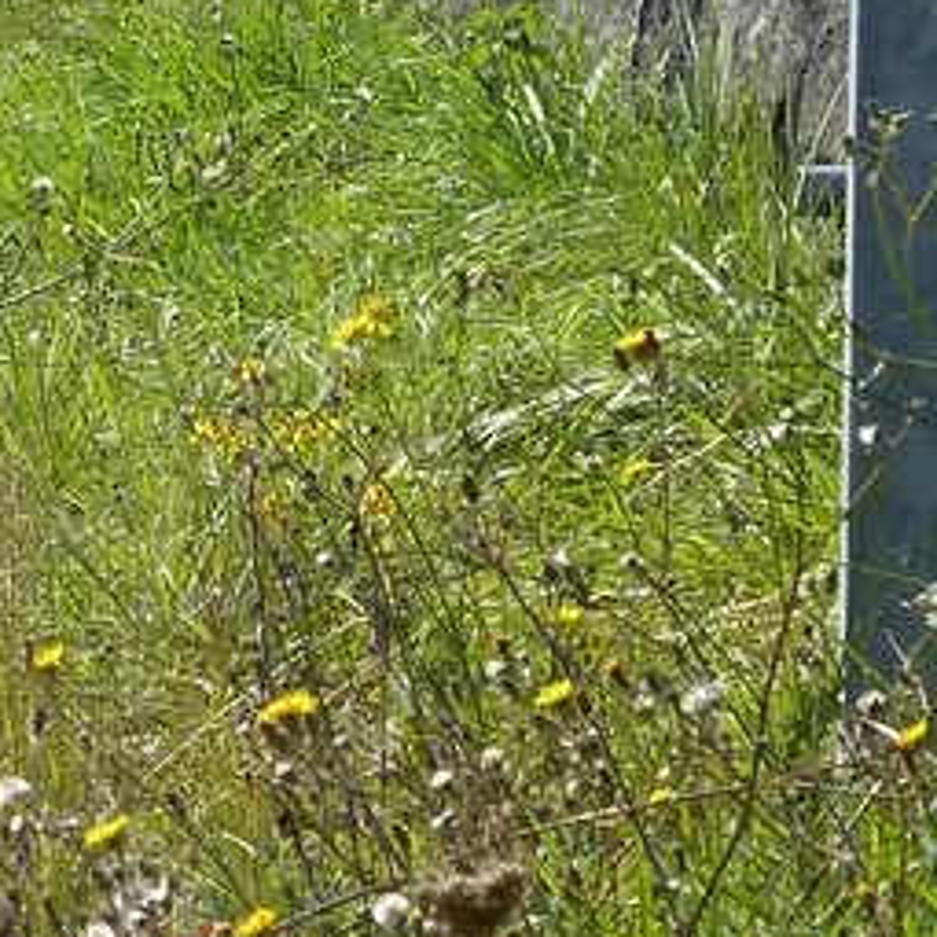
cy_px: -15
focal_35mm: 368
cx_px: 173
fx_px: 11270
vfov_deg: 4.8
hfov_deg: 4.8
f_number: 4
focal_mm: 15
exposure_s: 1/640
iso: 100
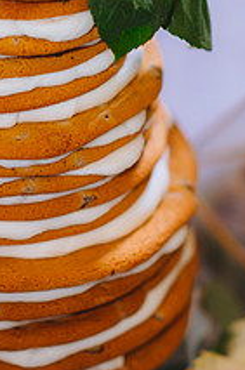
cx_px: 22
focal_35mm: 180
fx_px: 1846
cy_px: 111
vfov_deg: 11.4
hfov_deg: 7.6
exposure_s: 1/100
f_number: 2
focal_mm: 85
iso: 1600
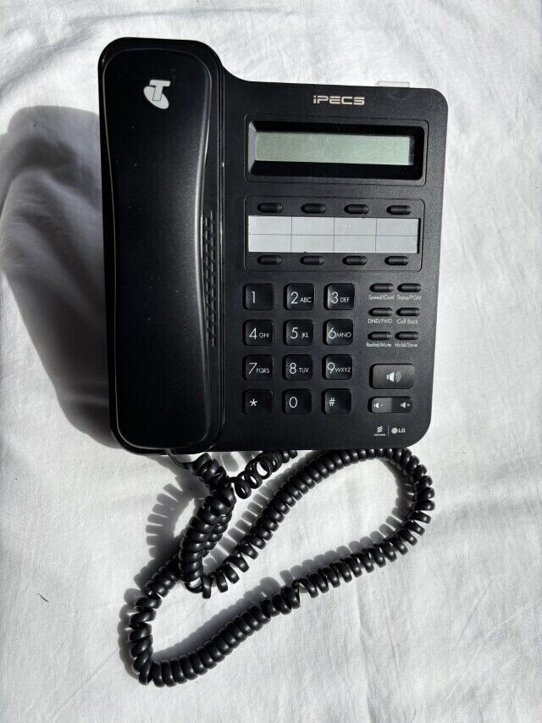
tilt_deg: -71.7
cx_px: 271
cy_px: 362
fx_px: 543
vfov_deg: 67.3
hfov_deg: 53.1
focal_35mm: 26
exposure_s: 1/387
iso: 50
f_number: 1.6
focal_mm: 5.96
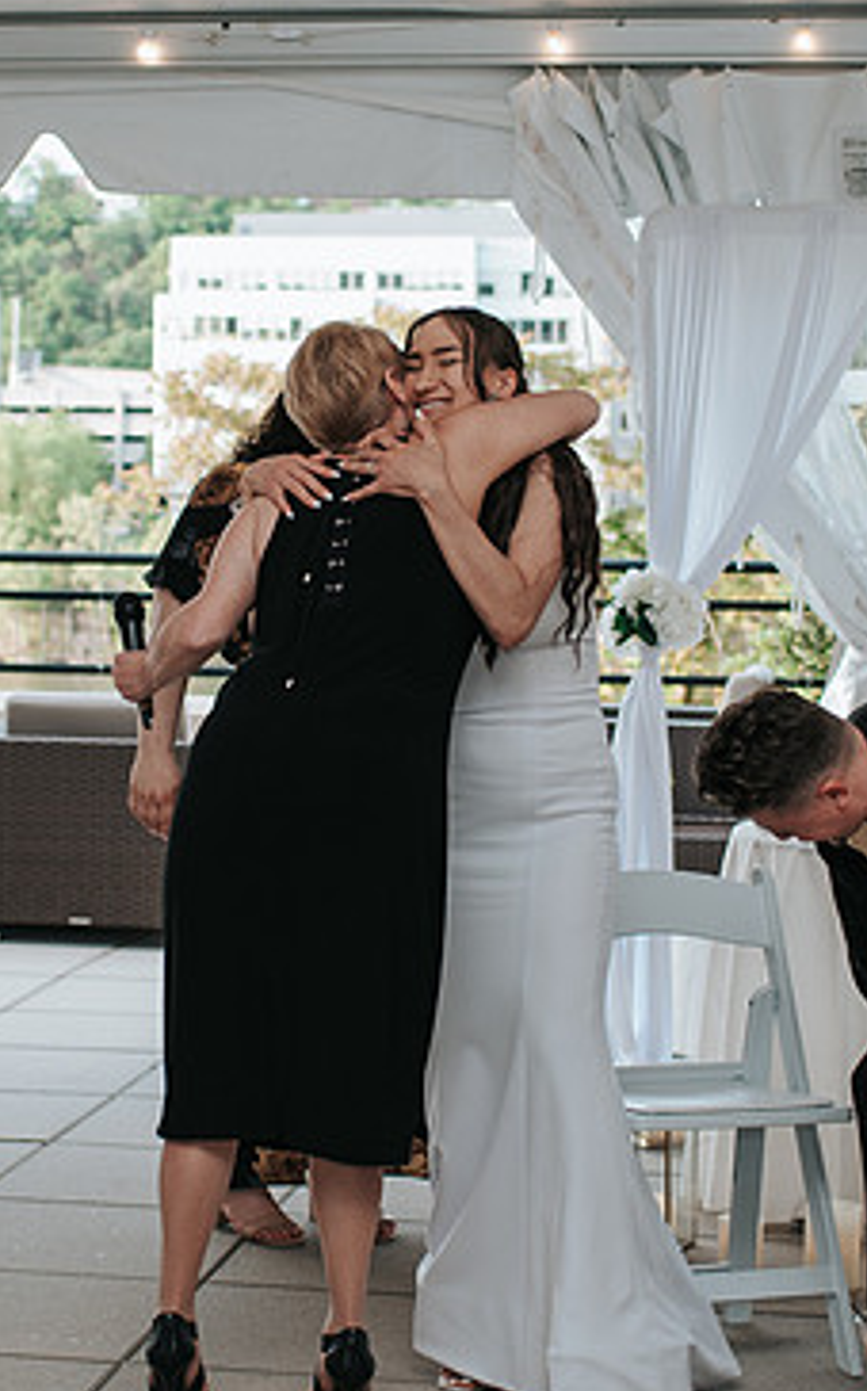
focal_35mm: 96
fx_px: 3635
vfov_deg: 21.7
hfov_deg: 13.6
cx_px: 274
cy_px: 710
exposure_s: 1/160
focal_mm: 35
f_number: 2.8
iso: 140
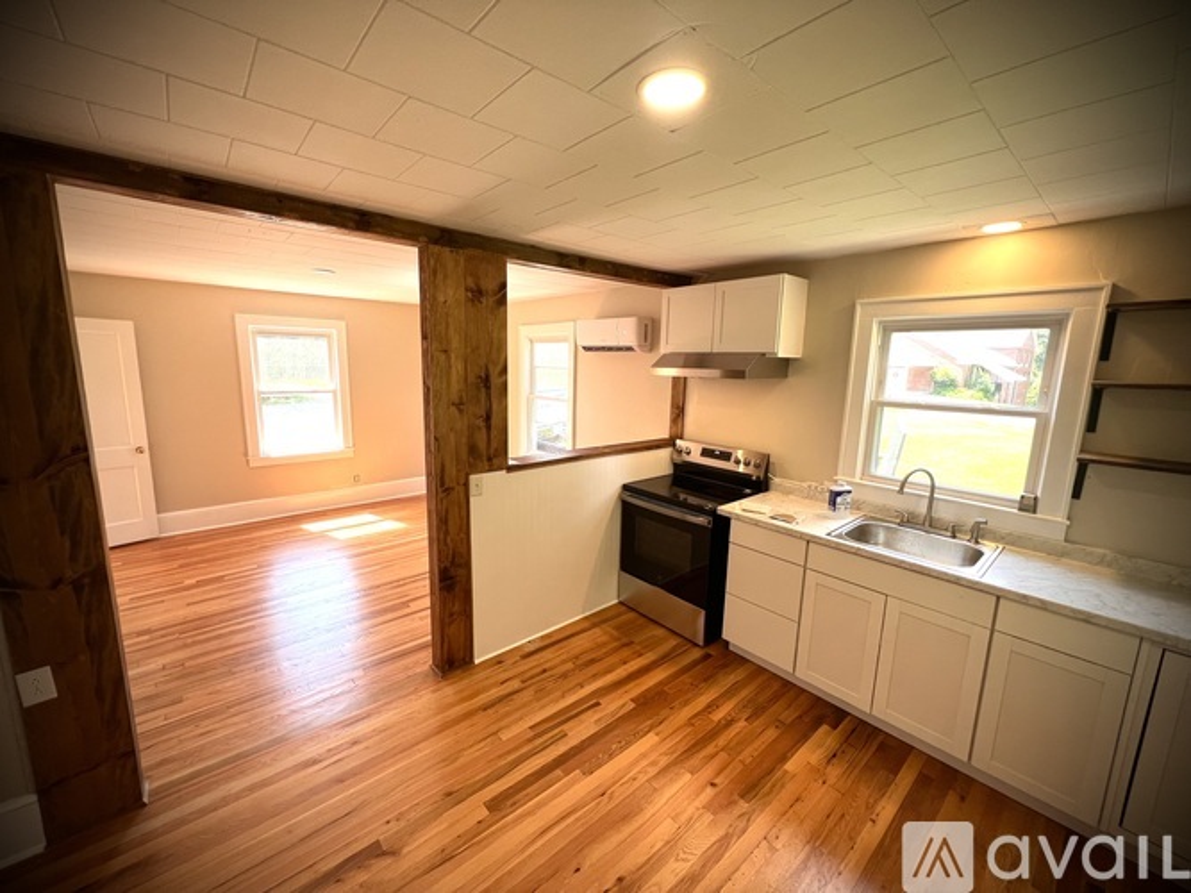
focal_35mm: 13
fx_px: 447
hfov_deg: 106.2
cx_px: 596
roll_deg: -1.0
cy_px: 446
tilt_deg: -10.7
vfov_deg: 89.9
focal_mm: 1.57
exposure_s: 1/99
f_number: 1.8
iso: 80
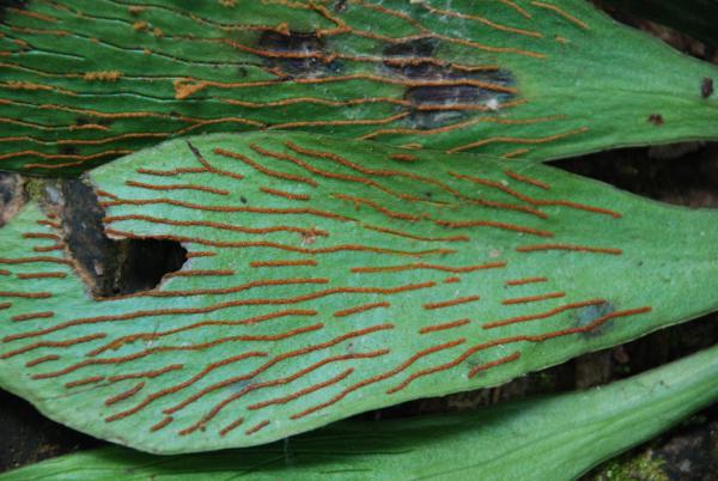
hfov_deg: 10.1
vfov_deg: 6.8
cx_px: 359
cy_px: 240
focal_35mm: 202
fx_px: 4045
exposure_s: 1/60
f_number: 5.6
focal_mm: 135
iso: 400
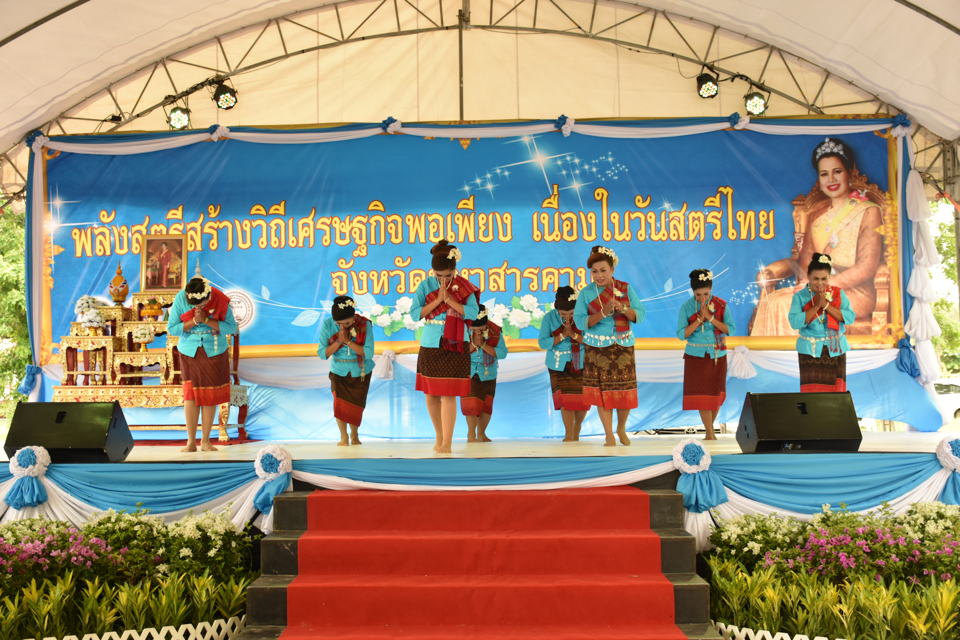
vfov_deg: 29.9
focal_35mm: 45
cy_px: 320
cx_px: 480
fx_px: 1200
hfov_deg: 43.6
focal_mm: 30
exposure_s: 1/100
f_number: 5
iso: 400
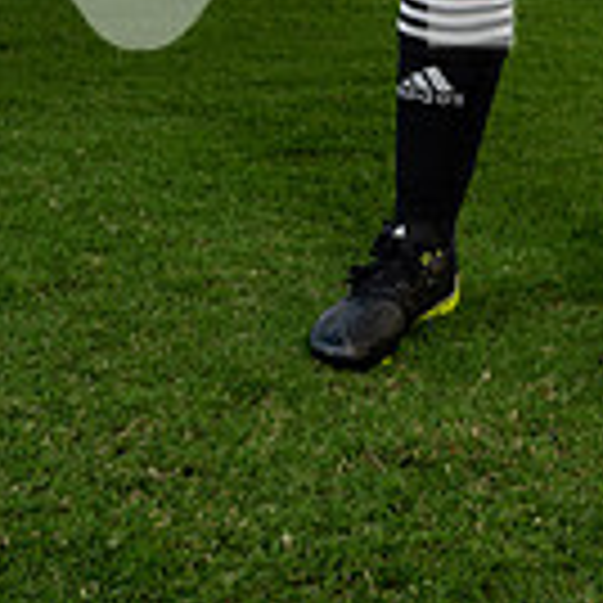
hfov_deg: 14.7
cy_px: -405
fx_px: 2306
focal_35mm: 117
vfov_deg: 13.7
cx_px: 590
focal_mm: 41
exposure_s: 1/160
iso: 160
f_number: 4
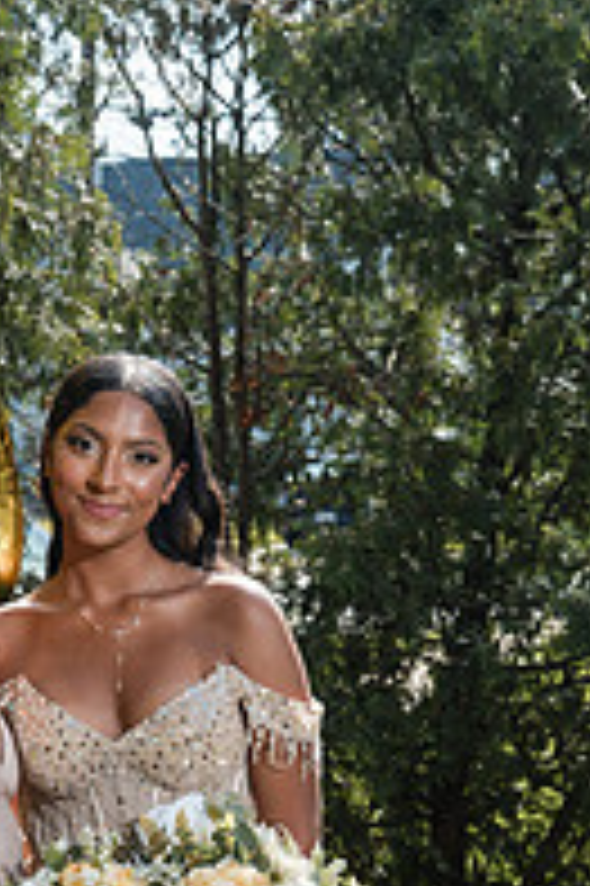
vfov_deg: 19.2
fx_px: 2536
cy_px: 899
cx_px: 203
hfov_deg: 13.3
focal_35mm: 103
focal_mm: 45
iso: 100
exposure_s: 1/250
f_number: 6.3
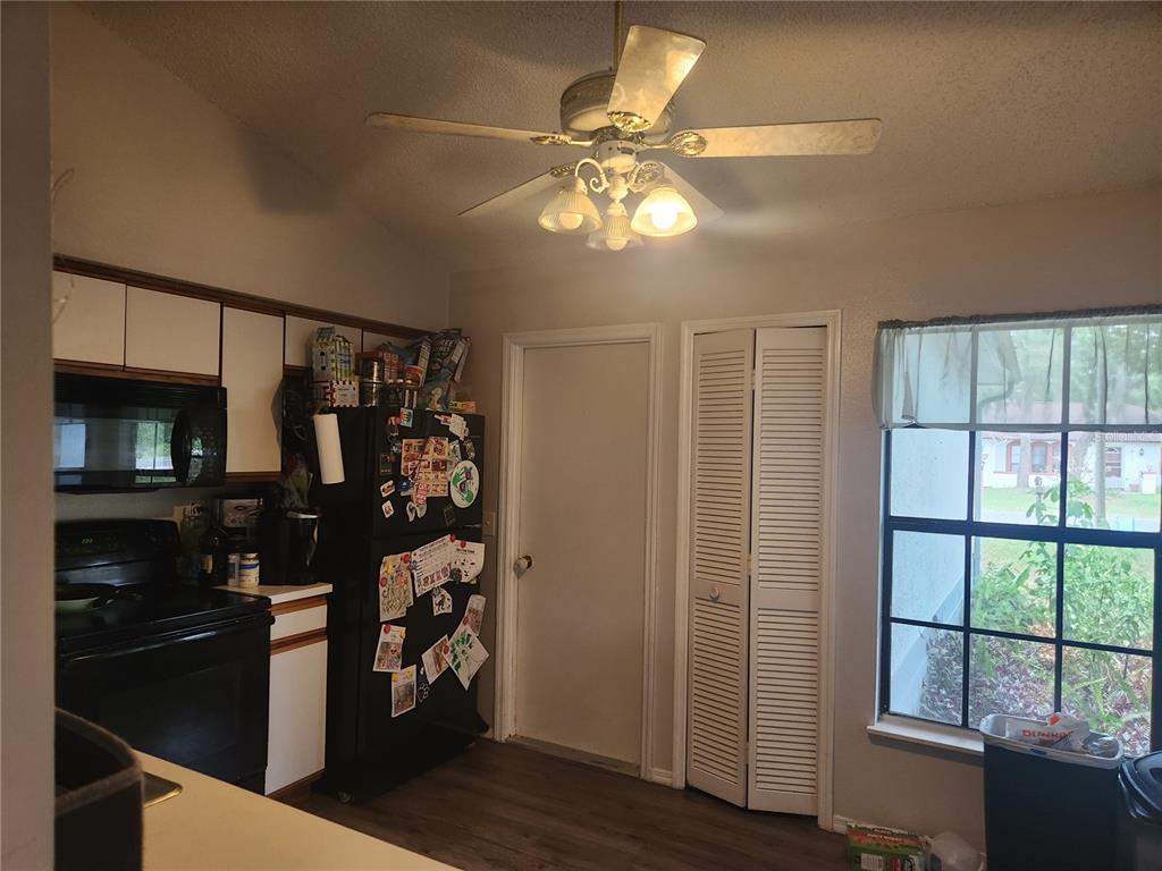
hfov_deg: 73.9
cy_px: 436
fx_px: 772
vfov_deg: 58.9
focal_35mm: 23
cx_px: 581
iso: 320
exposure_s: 1/120
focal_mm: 5.4
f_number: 1.8
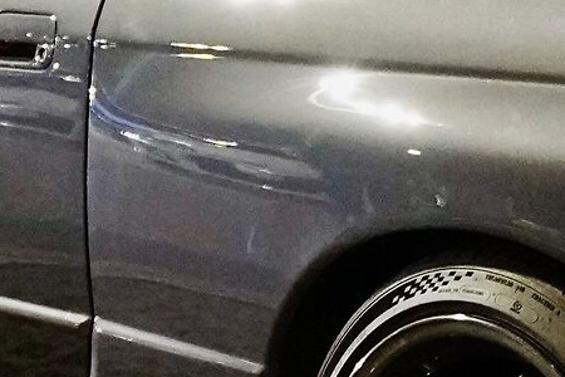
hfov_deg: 10.5
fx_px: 3013
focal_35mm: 192
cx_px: 678
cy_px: 133
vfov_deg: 7.2
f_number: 4.5
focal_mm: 24
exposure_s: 1/15
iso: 6400
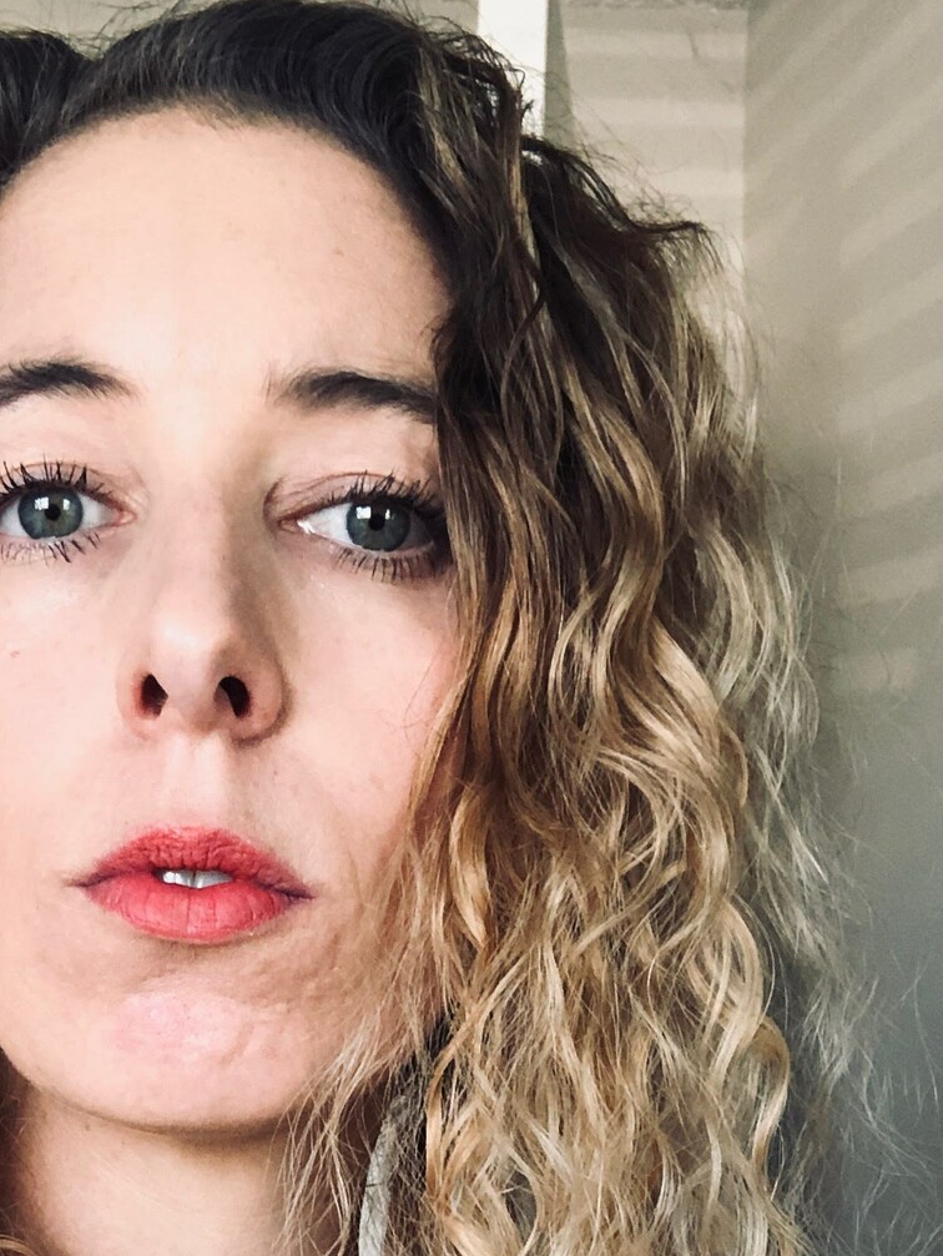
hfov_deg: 23.8
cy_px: 1180
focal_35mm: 61
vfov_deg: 30.0
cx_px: 262
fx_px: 2214
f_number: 2.2
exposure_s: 1/30
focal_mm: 2.87
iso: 50
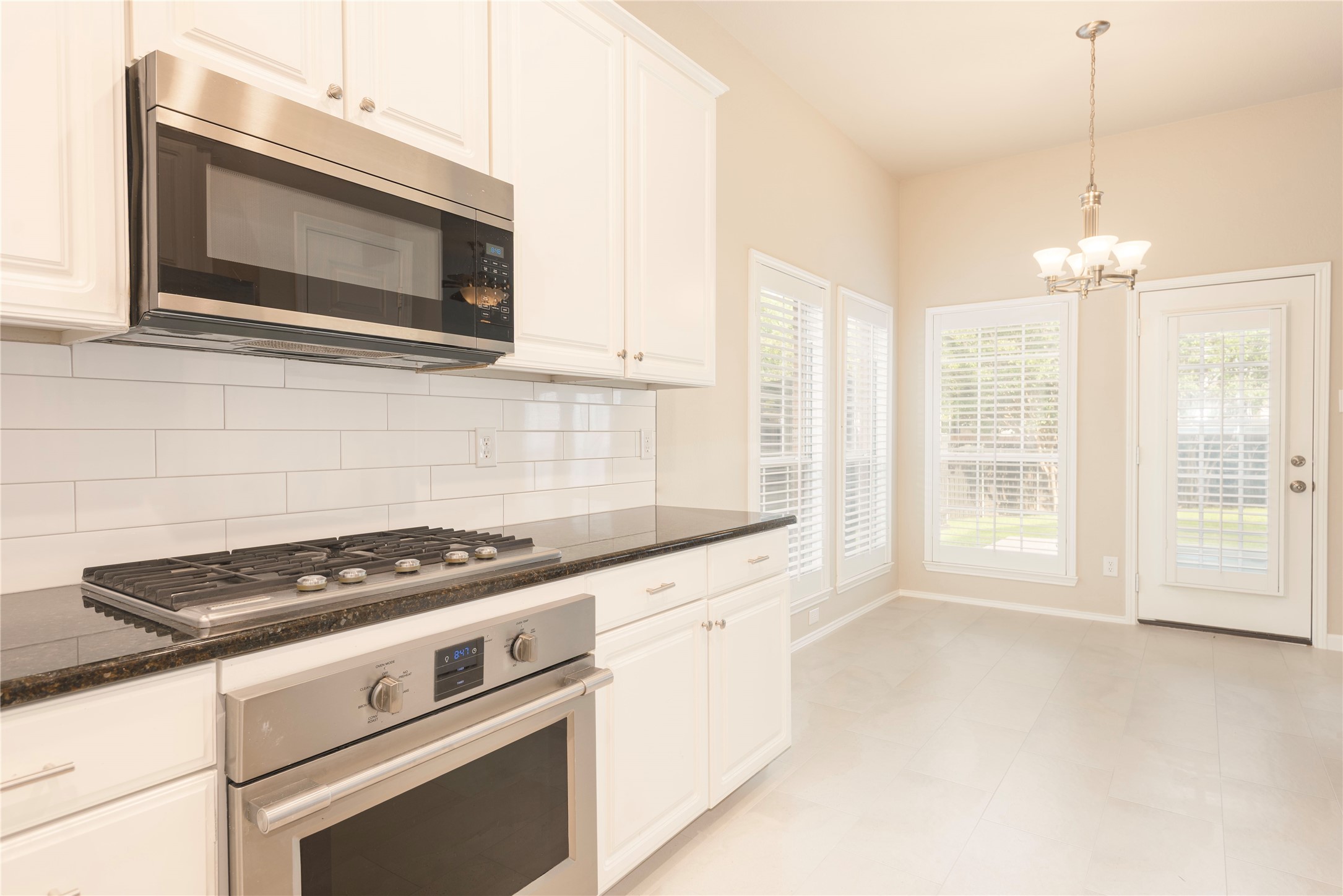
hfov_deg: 86.9
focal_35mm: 19
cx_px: 672
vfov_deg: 64.6
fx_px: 709
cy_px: 448
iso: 100
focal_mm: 19
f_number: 7.1
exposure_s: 1/3
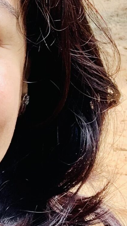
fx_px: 719
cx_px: -105
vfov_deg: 17.9
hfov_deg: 9.6
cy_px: 100
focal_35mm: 120
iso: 50
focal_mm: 2.87
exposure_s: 1/121
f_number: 2.2
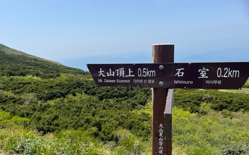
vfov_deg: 44.5
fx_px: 190
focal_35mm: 28
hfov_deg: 66.5
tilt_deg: -9.5
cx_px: 124
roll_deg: +5.8
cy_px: 87
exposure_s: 1/3311
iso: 50
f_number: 1.6
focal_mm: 5.1
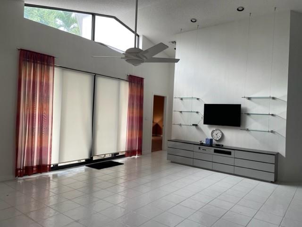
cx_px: 151
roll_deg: -1.5
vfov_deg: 53.1
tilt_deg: +2.4
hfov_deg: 67.3
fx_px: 227
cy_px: 114
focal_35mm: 26
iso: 80
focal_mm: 4.2
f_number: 1.6
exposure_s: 1/121
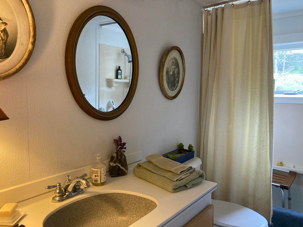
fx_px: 245
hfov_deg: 63.4
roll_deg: +0.4
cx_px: 152
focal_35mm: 28
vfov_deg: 49.8
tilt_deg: -1.4
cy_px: 114
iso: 160
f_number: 1.8
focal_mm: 3.99
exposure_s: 1/60
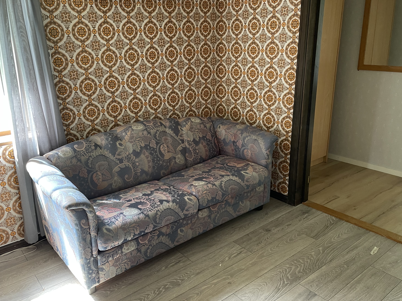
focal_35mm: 30
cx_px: 172
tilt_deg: -15.5
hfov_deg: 59.7
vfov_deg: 46.8
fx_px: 348
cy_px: 150
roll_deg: +2.3
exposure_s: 1/60
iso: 125
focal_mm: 4.2
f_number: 1.6
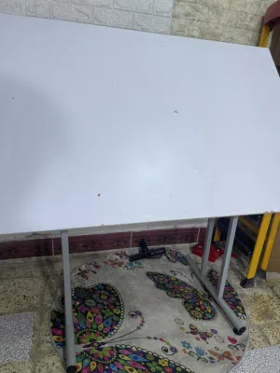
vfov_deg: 69.4
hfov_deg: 54.9
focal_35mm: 25
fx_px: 270
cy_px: 186
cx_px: 140
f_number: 1.6
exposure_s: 1/50
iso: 80
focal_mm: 5.1
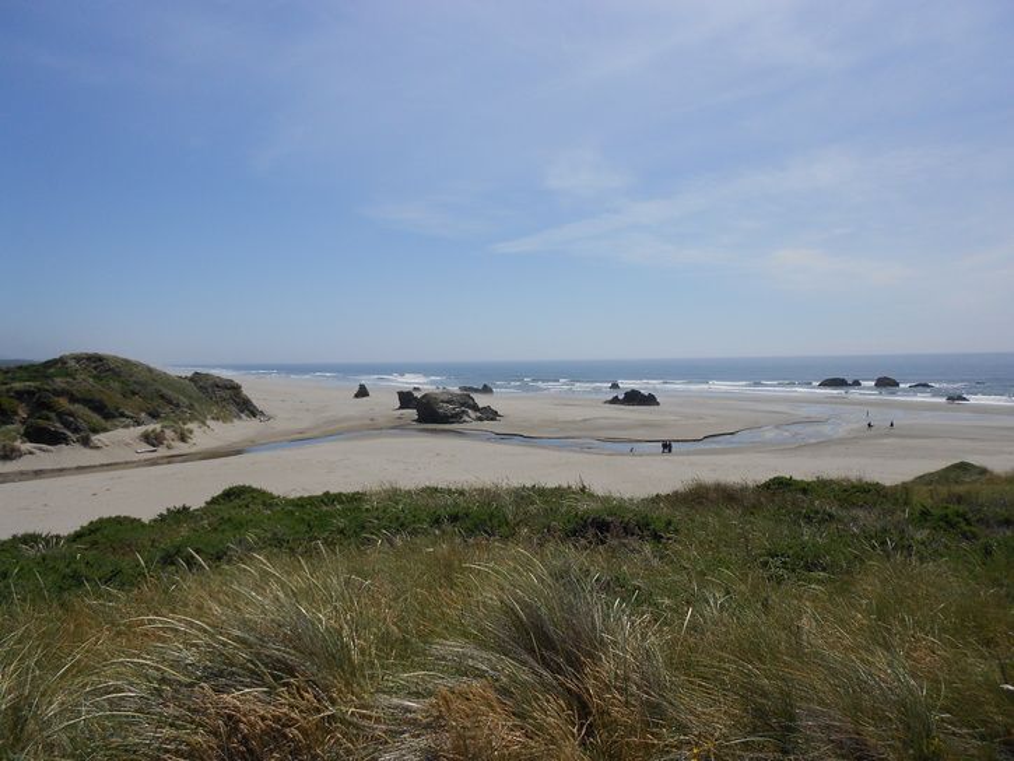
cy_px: 380
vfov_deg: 53.1
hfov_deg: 67.3
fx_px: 762
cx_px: 507
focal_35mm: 26
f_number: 8
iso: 80
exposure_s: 1/400
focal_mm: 4.6
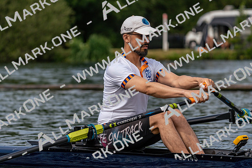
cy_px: 84
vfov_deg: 6.4
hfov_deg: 9.6
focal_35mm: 214
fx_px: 1498
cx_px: 126
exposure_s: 1/1600
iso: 320
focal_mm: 214
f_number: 5.6
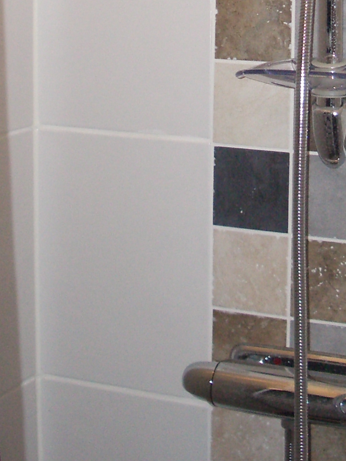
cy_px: -4
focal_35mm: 90
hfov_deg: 16.4
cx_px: 239
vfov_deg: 21.0
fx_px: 1199
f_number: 2.6
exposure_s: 1/60
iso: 200
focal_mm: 5.8
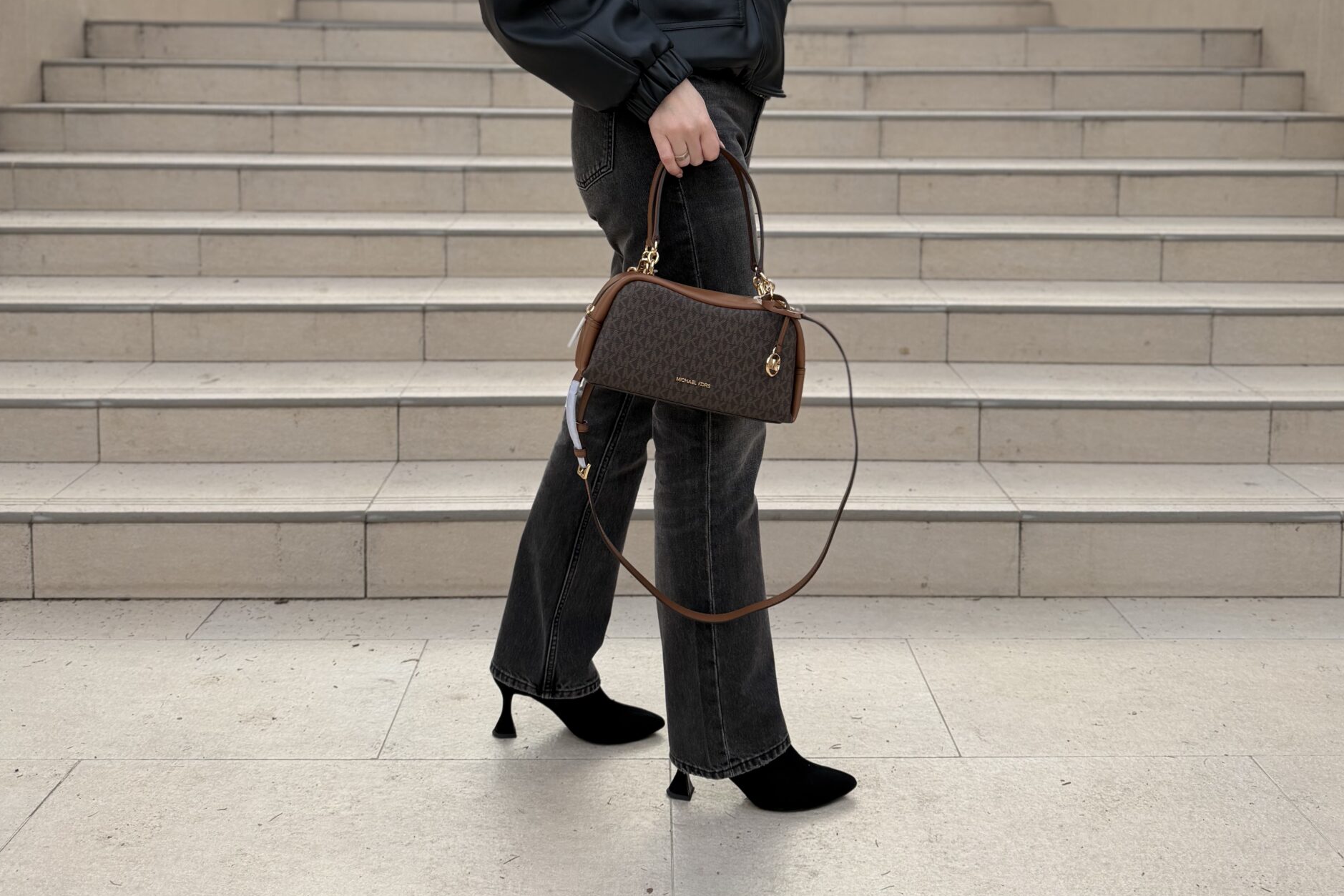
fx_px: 1269
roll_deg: -1.0
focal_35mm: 34
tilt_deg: -4.5
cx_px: 682
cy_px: 189
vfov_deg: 37.6
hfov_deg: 55.8
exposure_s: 1/1337
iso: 100
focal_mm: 6.76
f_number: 1.78
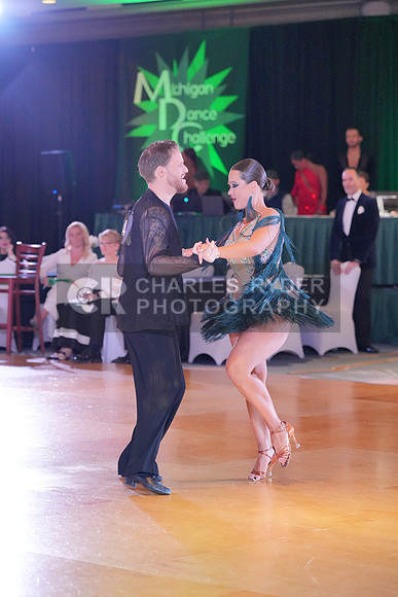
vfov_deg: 18.1
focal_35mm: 113
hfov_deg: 12.1
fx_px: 1873
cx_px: 199
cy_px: 298
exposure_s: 1/500
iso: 6400
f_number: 3.5
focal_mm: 113
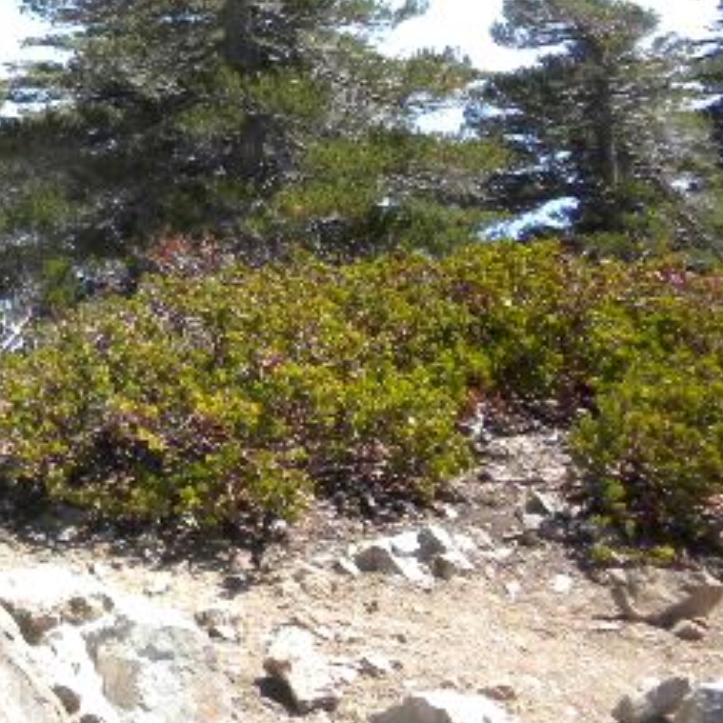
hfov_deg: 15.8
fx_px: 2387
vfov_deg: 16.7
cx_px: -360
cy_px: -56
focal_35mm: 101
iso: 84
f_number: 3.5
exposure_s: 1/466
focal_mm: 6.6
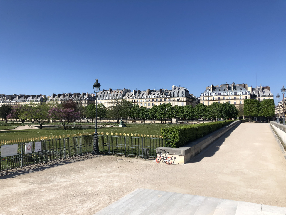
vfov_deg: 49.7
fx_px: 231
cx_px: 143
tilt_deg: +2.0
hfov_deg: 63.4
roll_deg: +0.2
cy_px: 108
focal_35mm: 28
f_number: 1.8
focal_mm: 4
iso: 25
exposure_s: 1/2703
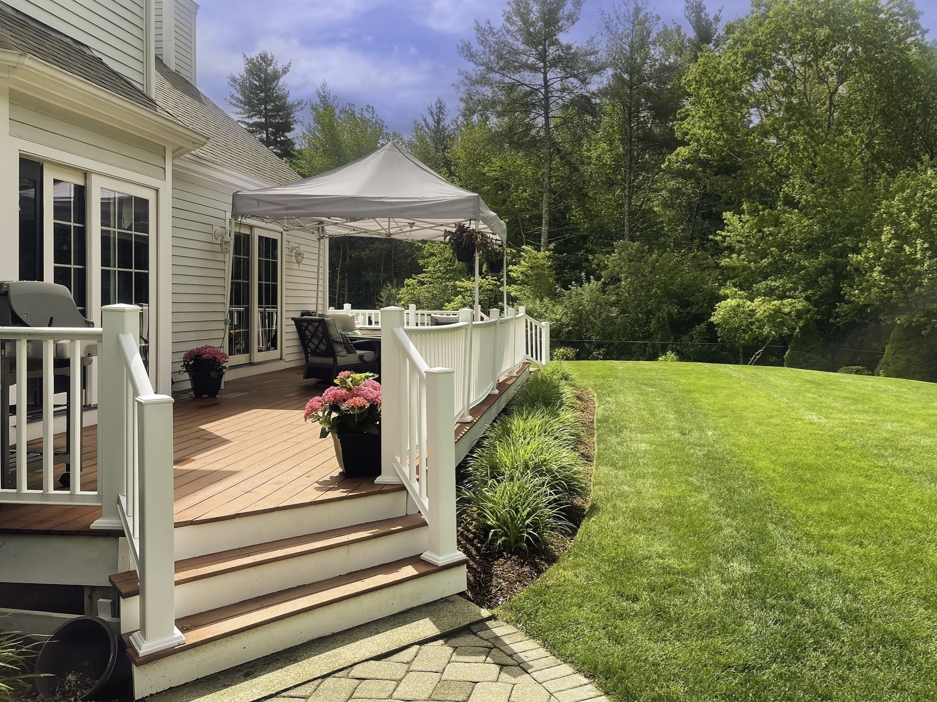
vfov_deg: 54.9
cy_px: 351
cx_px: 468
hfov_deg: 69.4
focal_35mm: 25
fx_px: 677
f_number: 1.6
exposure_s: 1/3200
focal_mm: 5.1
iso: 32
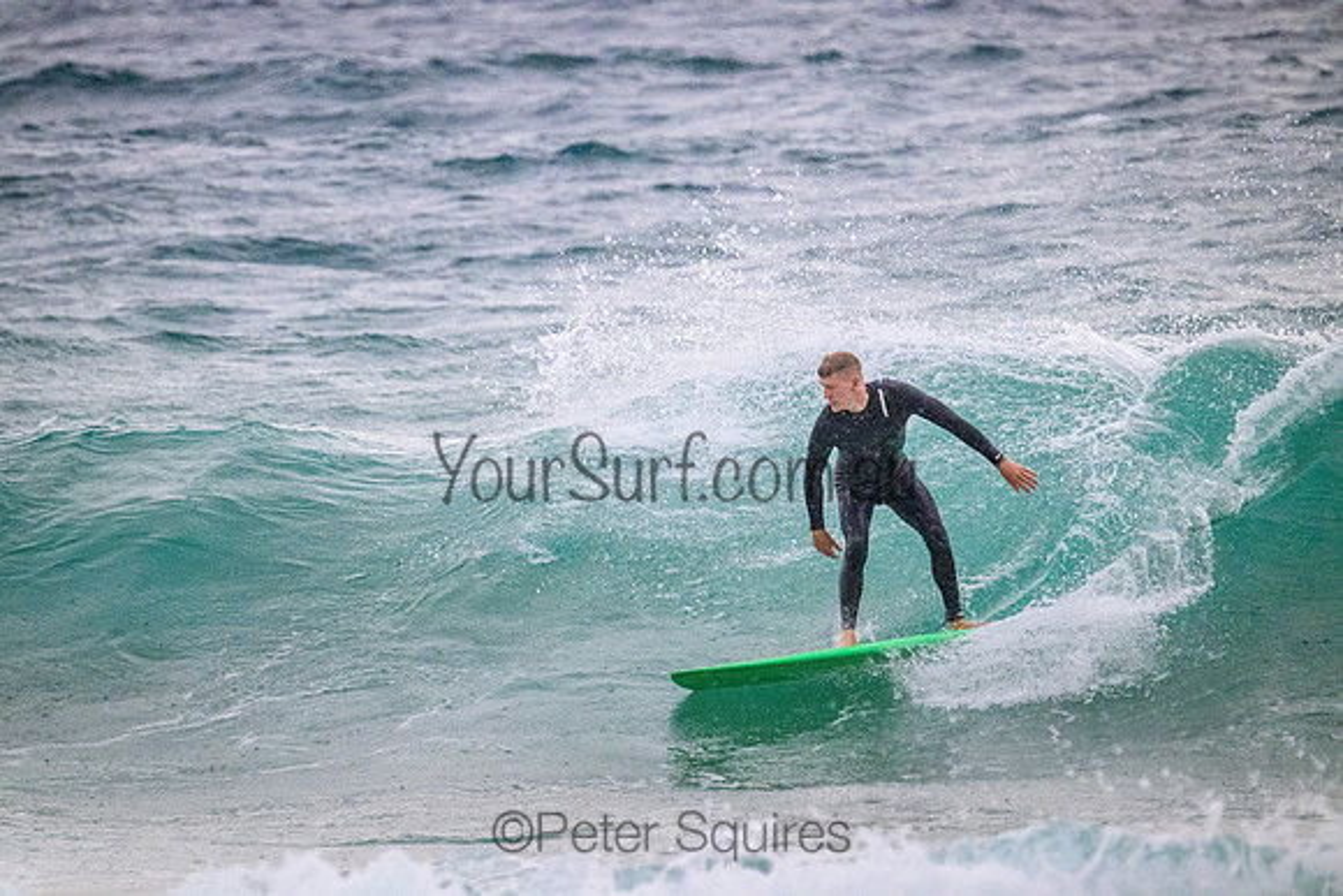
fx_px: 22388
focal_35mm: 600
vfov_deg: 2.3
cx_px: 672
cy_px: 448
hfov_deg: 3.4
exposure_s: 1/2000
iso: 10000
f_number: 11
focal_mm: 600
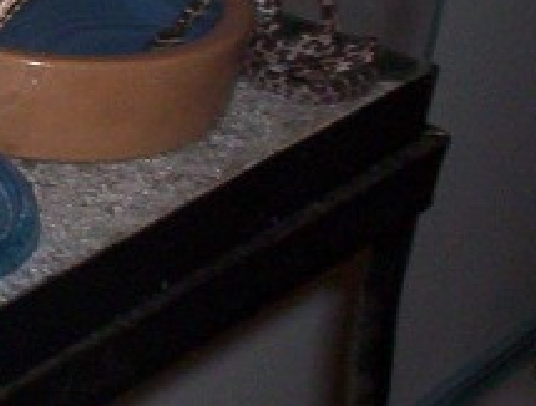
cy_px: 120
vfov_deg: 10.4
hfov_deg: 12.5
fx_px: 2238
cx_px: -404
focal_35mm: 144
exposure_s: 1/60
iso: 140
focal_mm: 4.99
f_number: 4.5
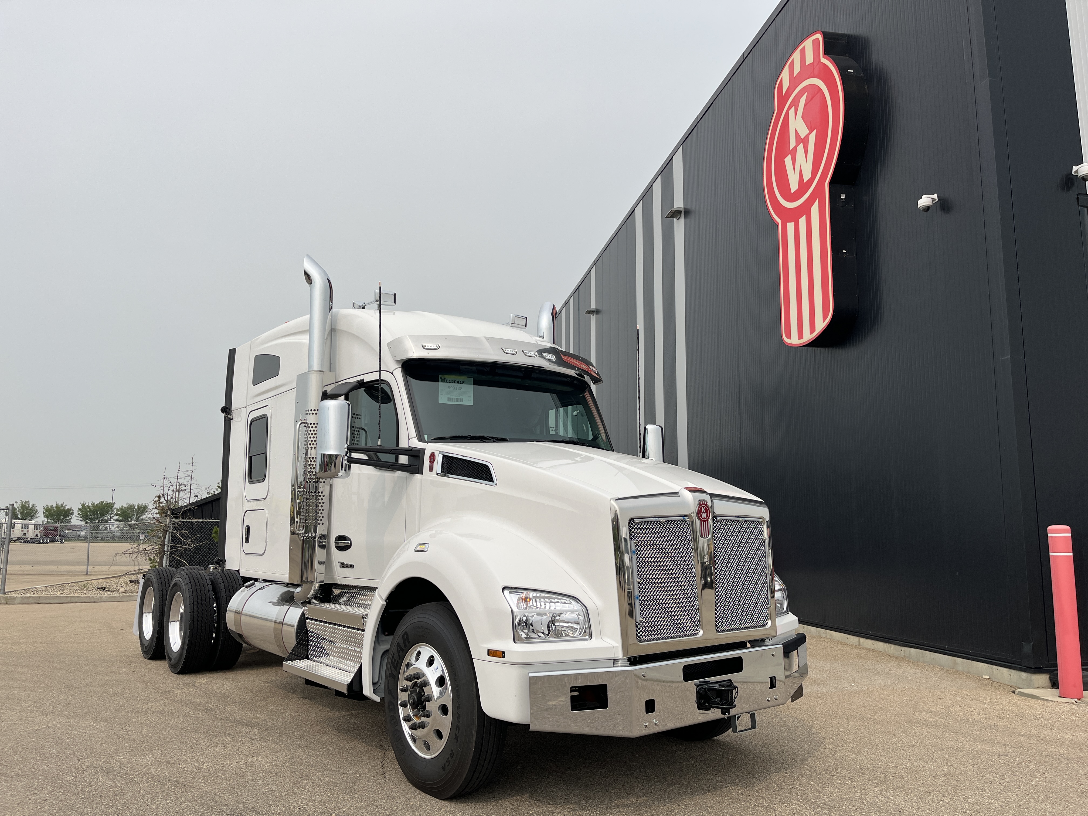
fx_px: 817
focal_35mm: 26
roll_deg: -0.7
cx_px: 544
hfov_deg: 67.3
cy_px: 408
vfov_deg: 53.1
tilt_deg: +8.8
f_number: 1.6
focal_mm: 5.1
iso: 50
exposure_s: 1/3876
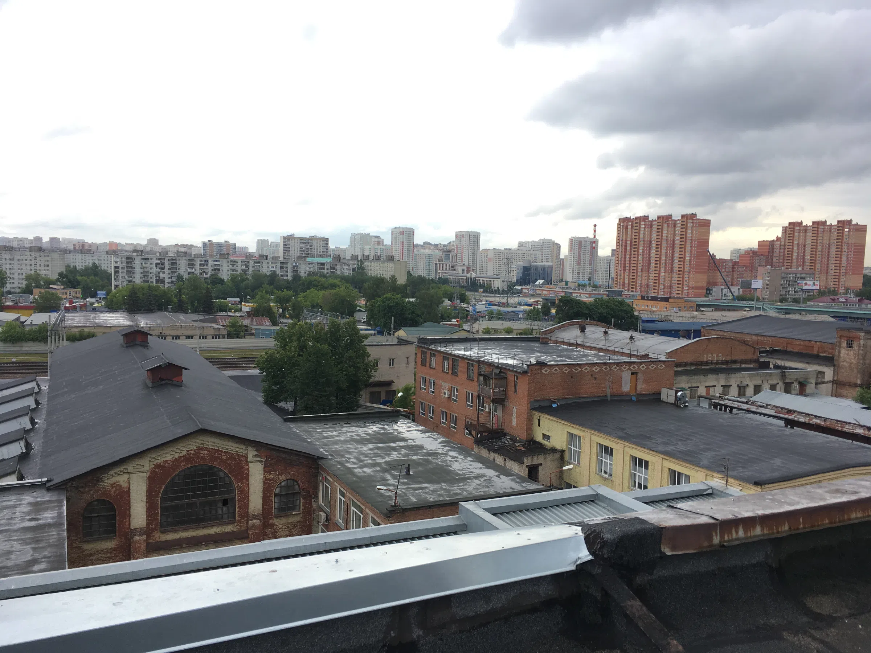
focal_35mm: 29
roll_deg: -1.3
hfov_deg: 61.7
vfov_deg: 48.2
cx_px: 436
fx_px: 730
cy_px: 326
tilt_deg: -6.4
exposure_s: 1/437
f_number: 2.2
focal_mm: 4.15
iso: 25
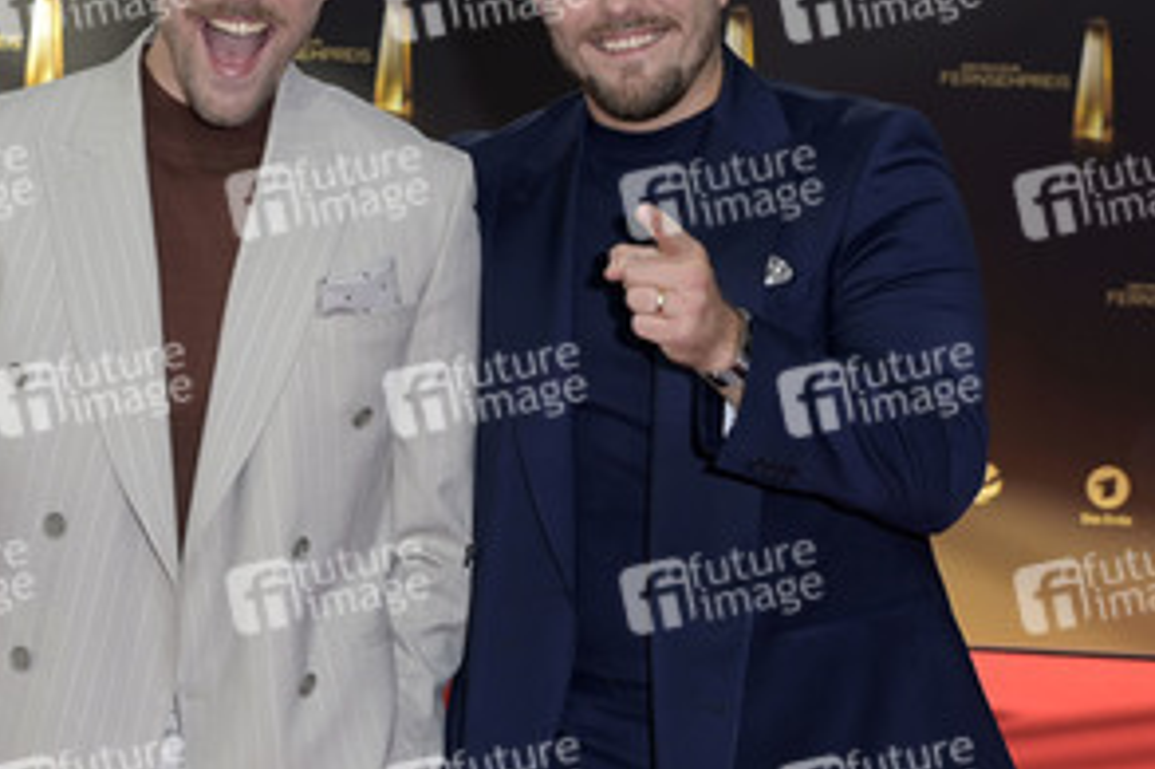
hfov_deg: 25.2
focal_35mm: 80
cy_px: 292
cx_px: 380
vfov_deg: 17.0
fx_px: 2565
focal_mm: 52
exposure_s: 1/250
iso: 800
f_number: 6.3
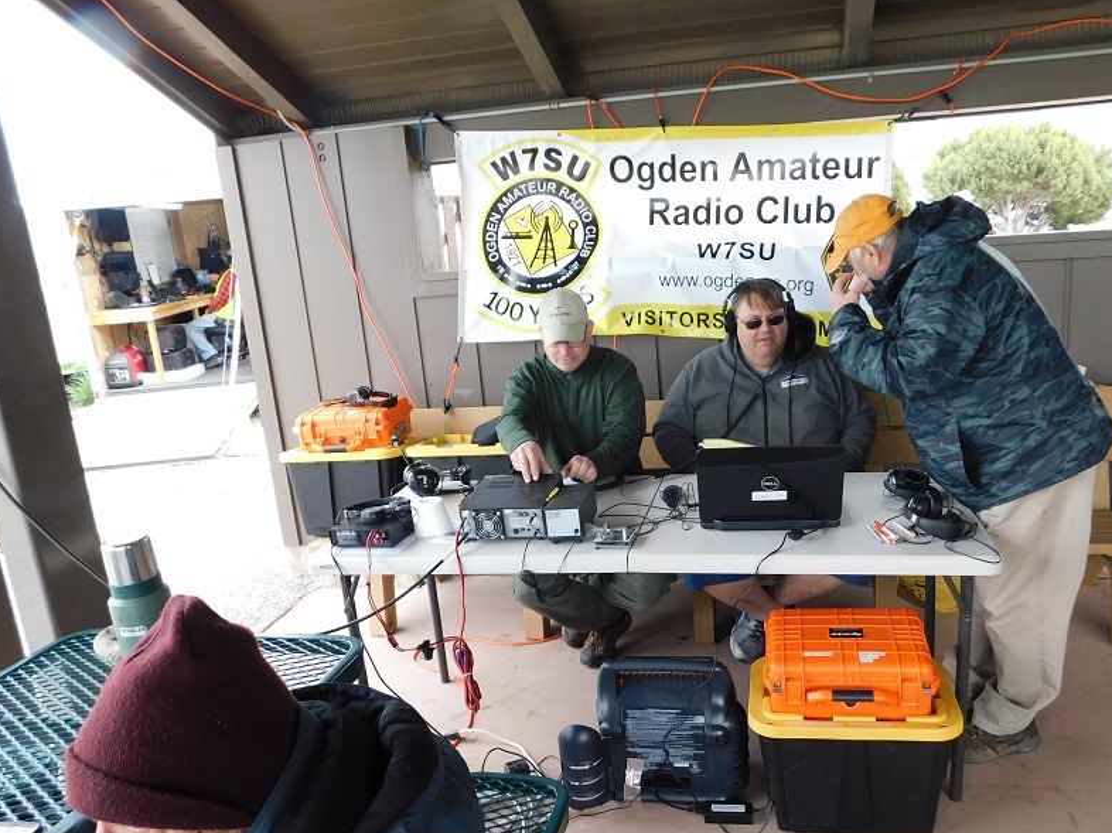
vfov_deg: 51.3
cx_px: 621
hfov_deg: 65.1
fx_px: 867
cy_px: 453
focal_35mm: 27
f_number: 3
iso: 125
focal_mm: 4
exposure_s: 1/125
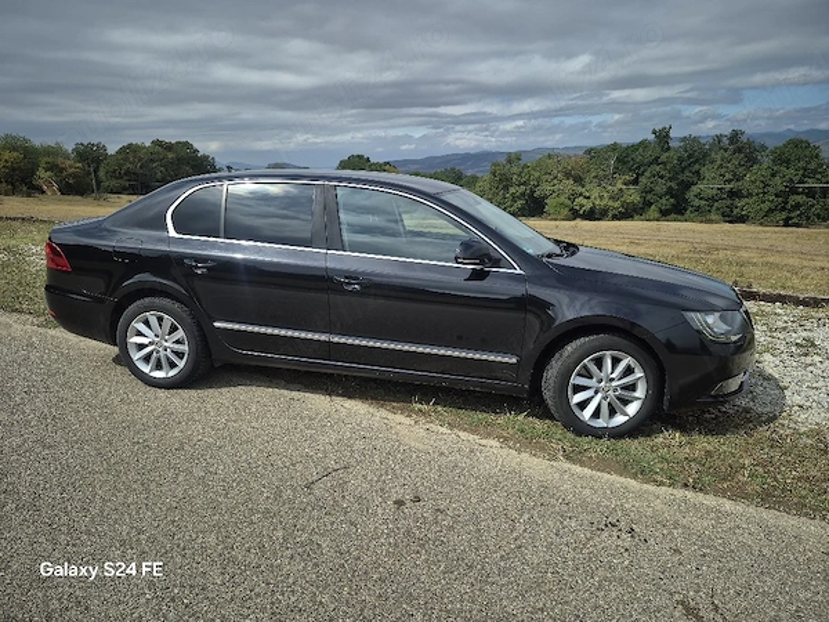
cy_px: 311
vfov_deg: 58.9
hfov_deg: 73.9
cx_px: 414
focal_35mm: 23
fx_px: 551
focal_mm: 5.4
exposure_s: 1/2000
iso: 25
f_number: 1.8
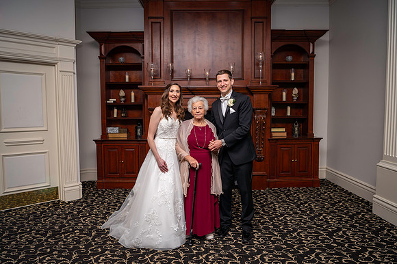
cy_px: 132
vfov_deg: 47.9
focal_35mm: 27
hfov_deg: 67.4
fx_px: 298
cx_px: 198
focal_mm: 27
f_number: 4.5
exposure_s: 1/125
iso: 800
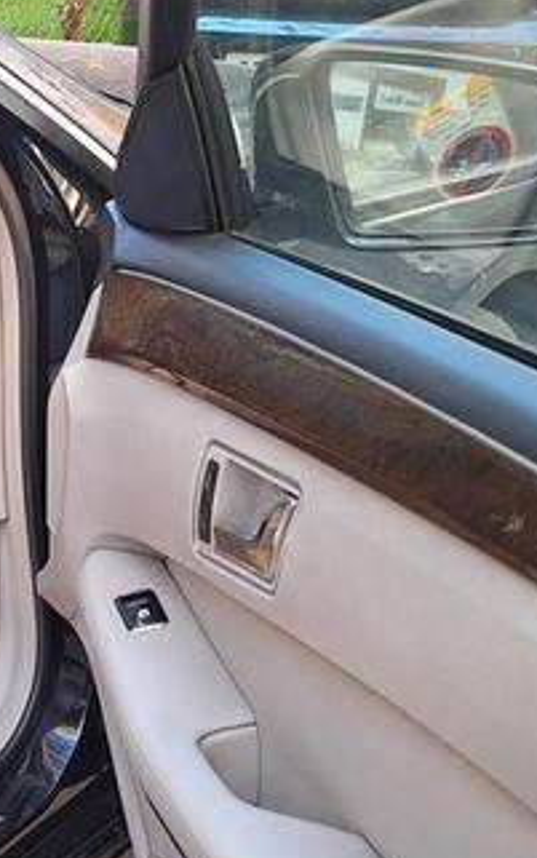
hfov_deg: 17.9
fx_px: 1543
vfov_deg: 31.0
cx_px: -240
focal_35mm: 66
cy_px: 498
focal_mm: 5.54
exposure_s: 1/100
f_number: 1.8
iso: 50
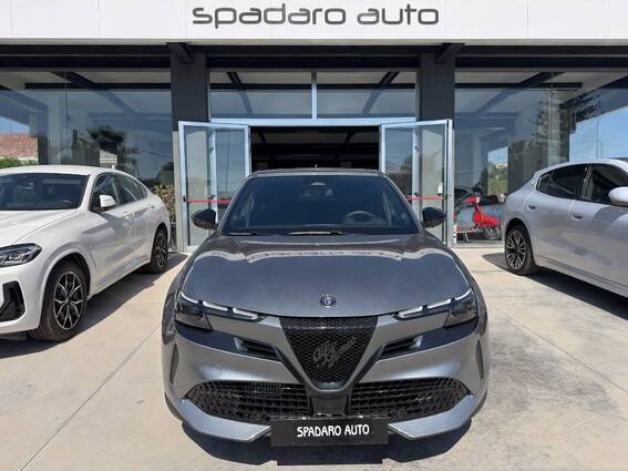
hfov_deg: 71.6
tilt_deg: -1.5
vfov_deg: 56.8
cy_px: 236
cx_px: 314
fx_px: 435
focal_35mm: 24
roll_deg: +0.9
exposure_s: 1/5319
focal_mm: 6.76
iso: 100
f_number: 1.78
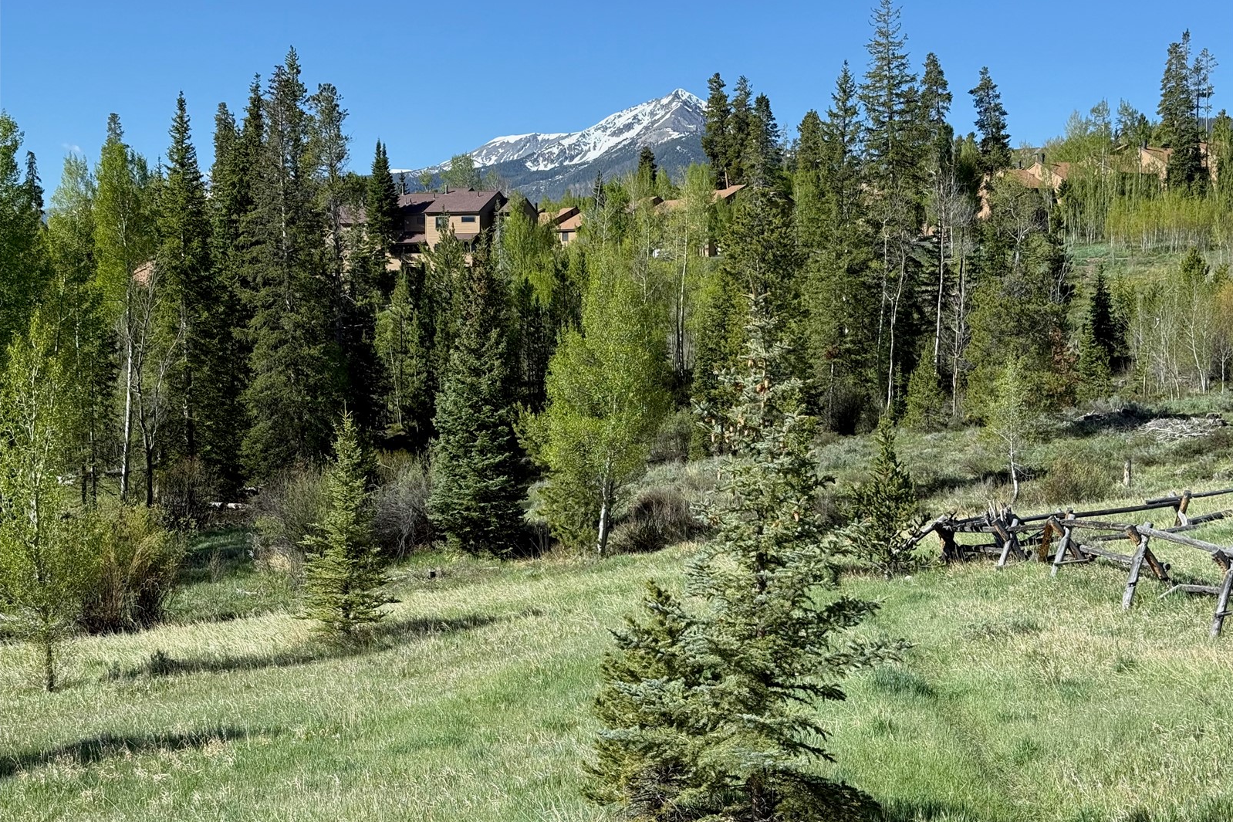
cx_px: 616
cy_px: 423
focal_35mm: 50
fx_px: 1712
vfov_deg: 27.0
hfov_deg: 39.6
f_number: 1.78
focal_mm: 6.76
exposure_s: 1/1456
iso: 64
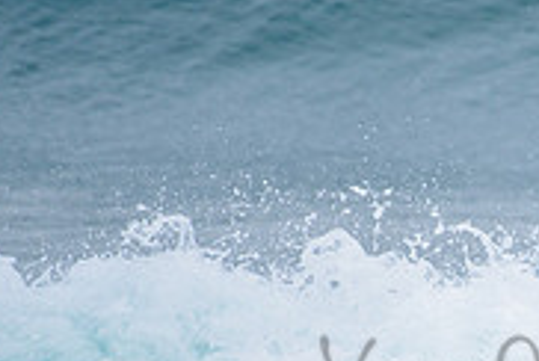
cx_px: 625
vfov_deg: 0.9
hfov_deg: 1.3
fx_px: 23844
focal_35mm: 1590
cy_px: 357
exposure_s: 1/2000
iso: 220
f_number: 5.6
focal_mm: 500
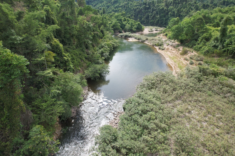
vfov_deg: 57.2
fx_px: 144
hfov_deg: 78.6
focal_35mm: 22
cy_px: 78
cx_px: 118
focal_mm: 8.38
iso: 100
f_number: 2.8
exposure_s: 1/640
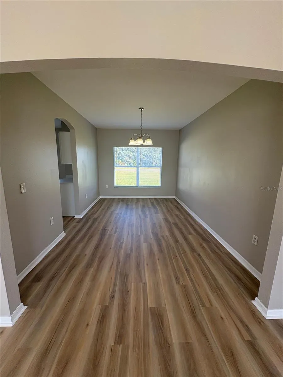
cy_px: 188
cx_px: 142
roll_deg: -0.9
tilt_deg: -9.5
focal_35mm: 14
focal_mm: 2.22
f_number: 2.2
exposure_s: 1/178
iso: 64
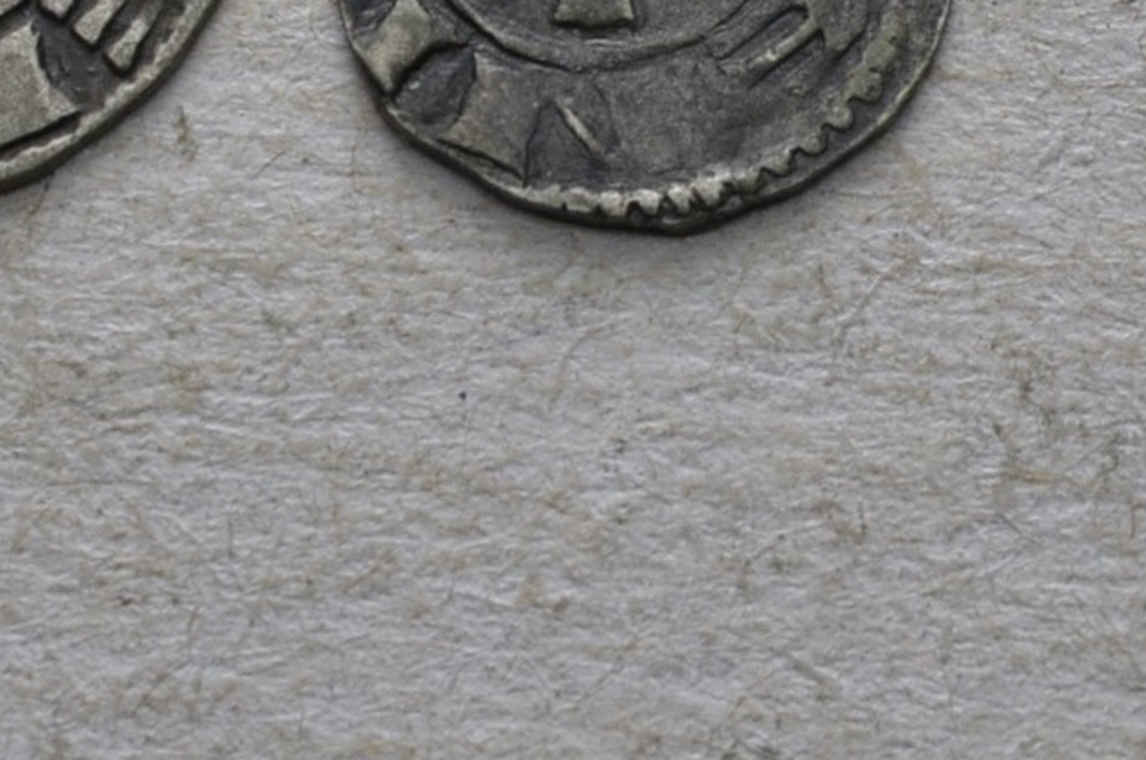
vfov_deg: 4.3
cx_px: 683
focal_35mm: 317
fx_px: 10071
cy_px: -170
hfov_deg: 6.5
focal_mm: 55
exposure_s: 1/250
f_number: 14
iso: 400
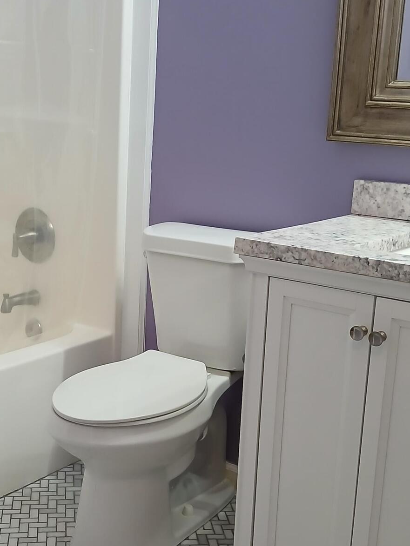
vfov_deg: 37.4
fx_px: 806
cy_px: 325
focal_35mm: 51
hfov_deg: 28.4
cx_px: 145
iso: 250
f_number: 1.8
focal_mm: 3.98
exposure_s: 1/60
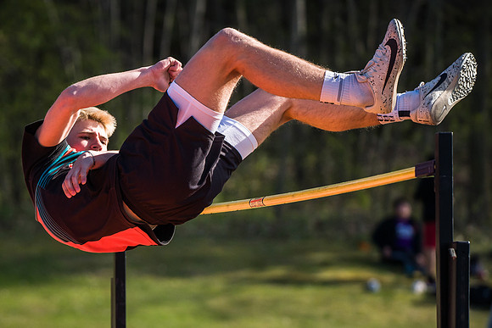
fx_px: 4966
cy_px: 256
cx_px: 98
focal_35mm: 363
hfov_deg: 5.7
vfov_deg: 3.8
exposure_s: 1/2000
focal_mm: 226
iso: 1250
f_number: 5.6
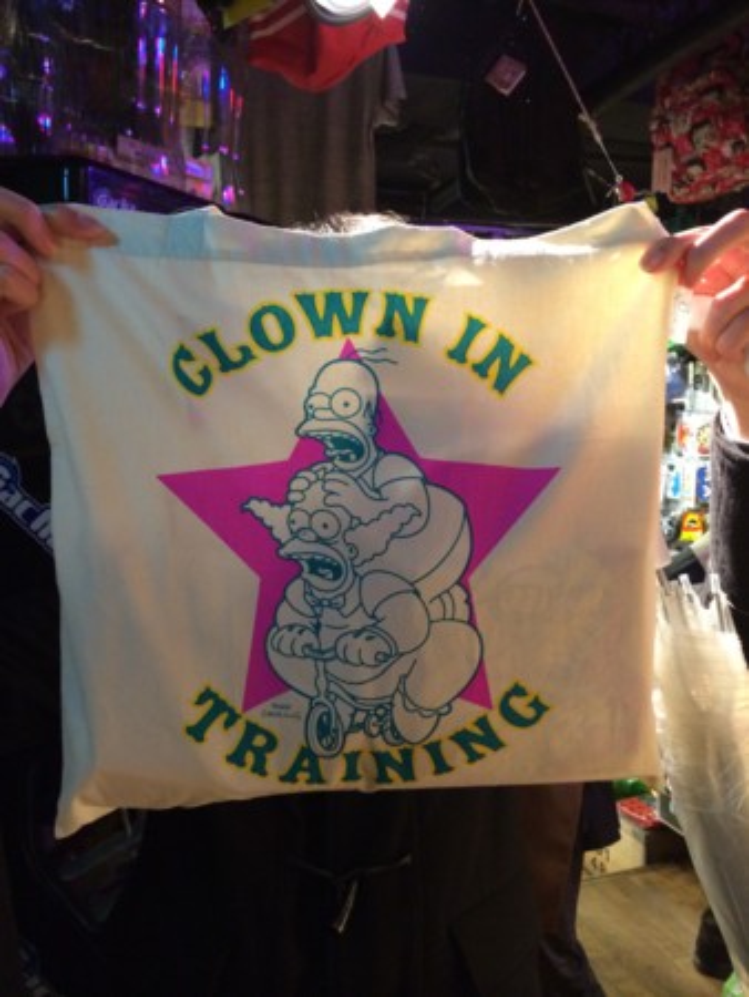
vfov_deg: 59.9
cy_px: 498
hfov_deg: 46.8
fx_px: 865
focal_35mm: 30
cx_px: 374
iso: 320
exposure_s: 1/24
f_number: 2.2
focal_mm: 4.12
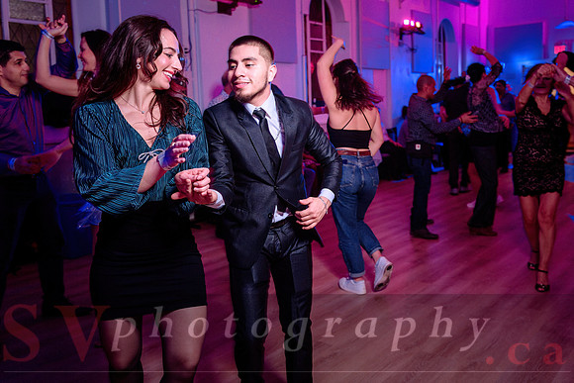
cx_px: 333
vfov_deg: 37.9
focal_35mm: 35
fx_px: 556
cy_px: 161
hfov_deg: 54.4
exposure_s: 1/60
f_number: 3.5
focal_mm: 30
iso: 800
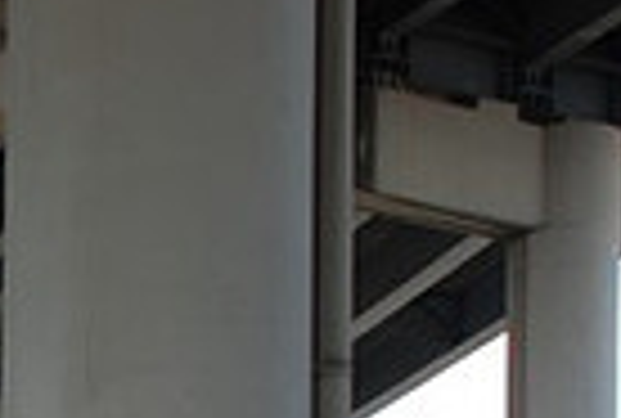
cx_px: -500
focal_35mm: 126
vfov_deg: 10.2
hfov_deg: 14.3
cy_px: 825
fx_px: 2181
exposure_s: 1/160
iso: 100
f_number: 4
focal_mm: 20
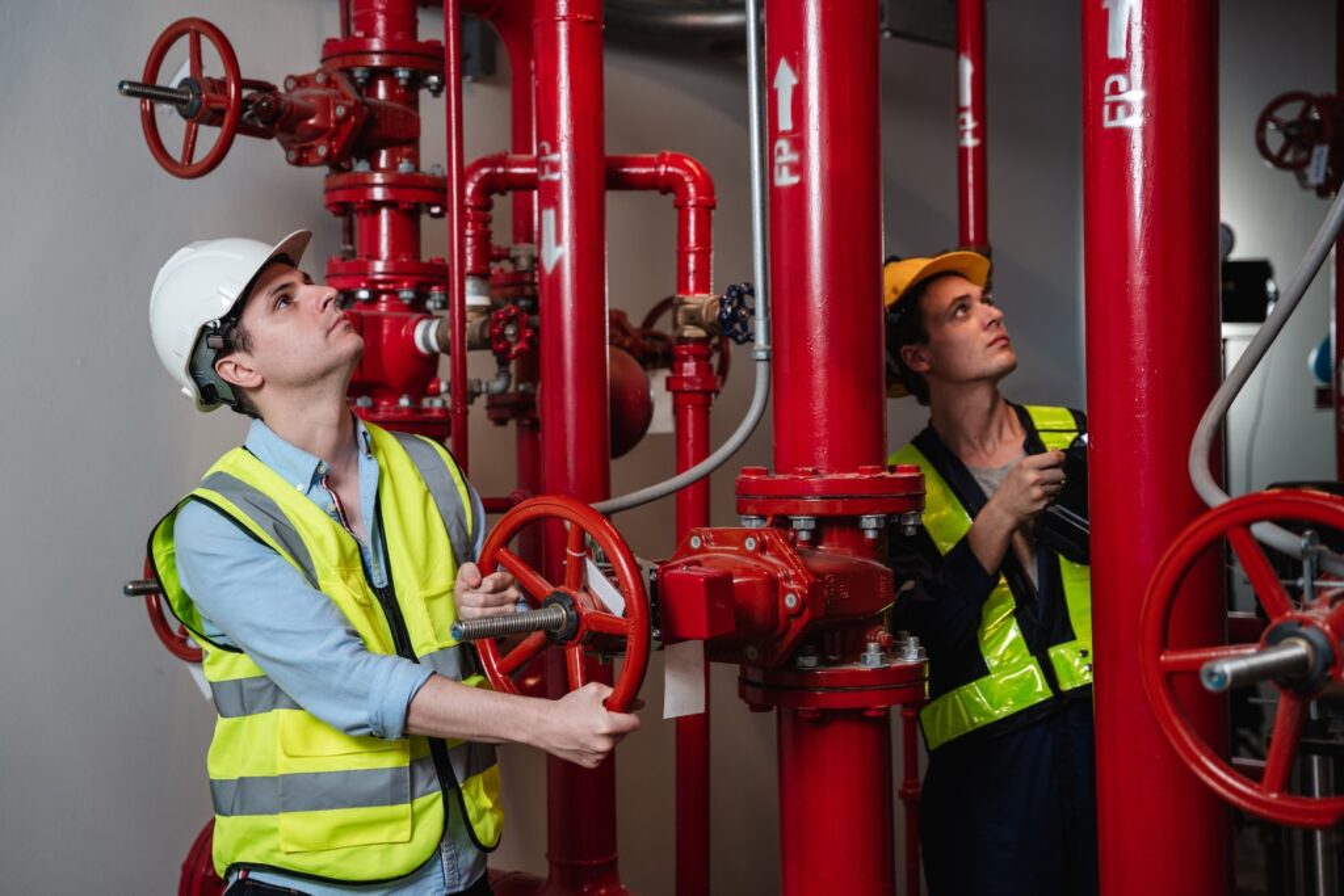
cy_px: 448
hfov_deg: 38.5
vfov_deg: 26.2
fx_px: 1923
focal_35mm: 52
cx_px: 672
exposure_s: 1/125
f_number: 2.8
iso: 320
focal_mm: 51.5
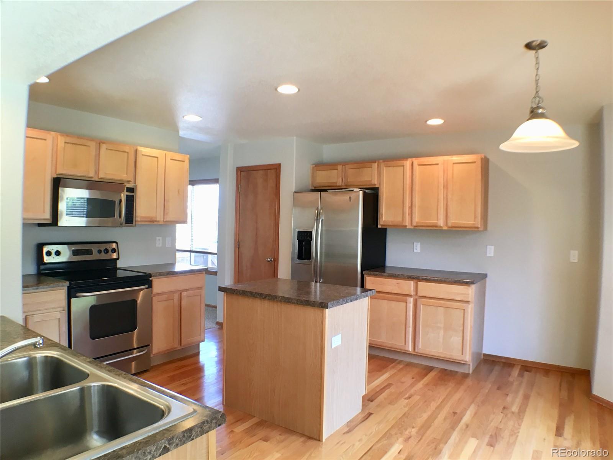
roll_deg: -1.4
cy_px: 230
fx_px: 514
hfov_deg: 61.7
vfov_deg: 48.2
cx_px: 306
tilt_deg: -1.7
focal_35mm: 29
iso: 50
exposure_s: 1/30
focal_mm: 4.15
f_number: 2.2
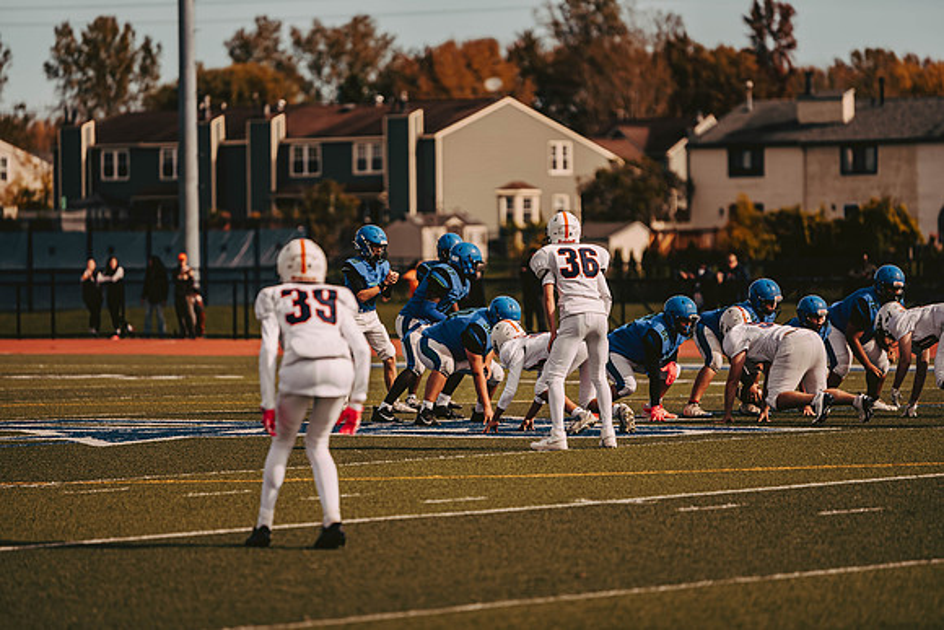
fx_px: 5245
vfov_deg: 6.9
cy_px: 315
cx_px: 472
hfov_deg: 10.3
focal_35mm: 200
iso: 160
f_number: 2.8
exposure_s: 1/2500
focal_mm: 200
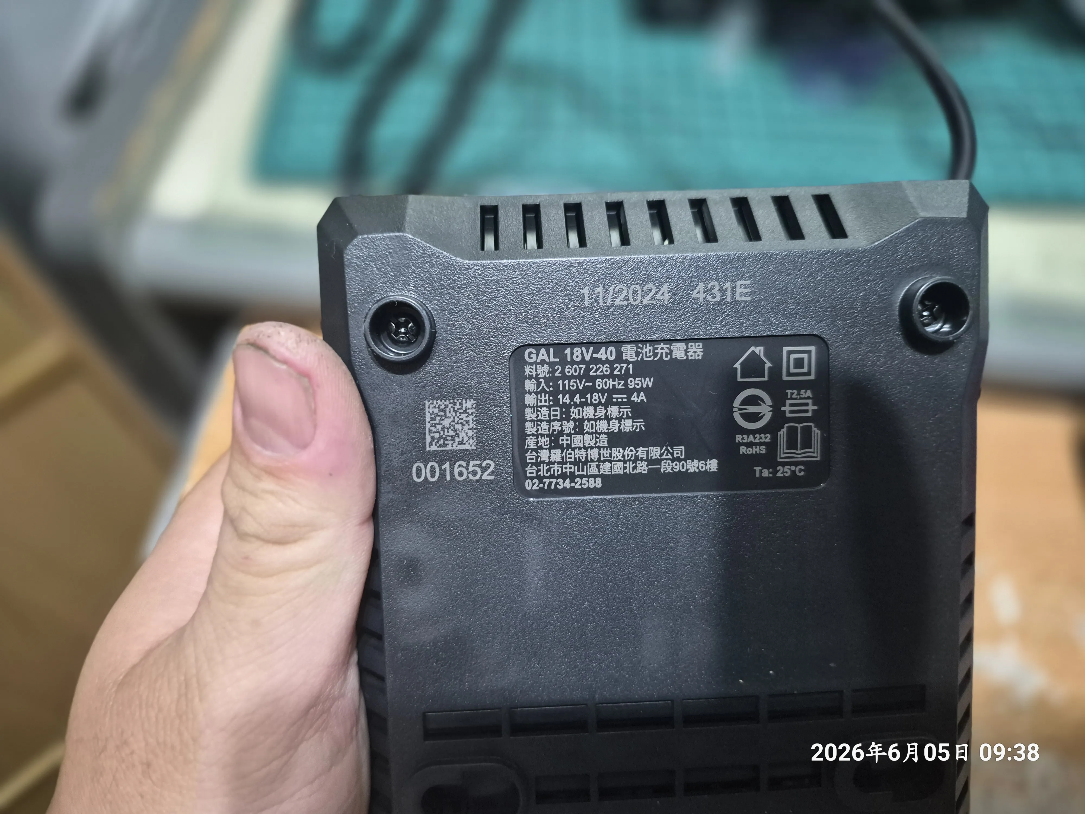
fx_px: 721
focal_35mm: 23
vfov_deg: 58.9
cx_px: 542
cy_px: 407
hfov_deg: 73.9
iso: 2000
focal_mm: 5.4
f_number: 1.8
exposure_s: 1/120
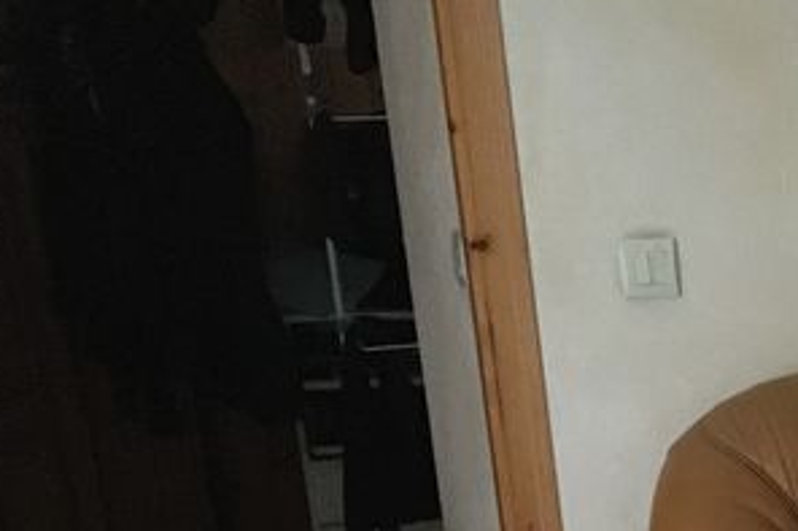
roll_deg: -0.5
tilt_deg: -19.6
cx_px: 1329
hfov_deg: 17.2
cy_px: 946
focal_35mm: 102
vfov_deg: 12.3
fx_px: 2260
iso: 320
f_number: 2.2
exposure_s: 1/17
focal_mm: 4.15
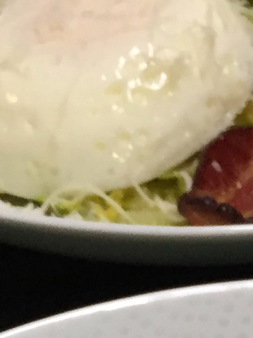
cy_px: 804
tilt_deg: -54.4
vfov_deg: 10.7
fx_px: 1540
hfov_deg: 9.3
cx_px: 271
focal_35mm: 158
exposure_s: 1/30
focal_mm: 4.15
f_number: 2.2
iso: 50
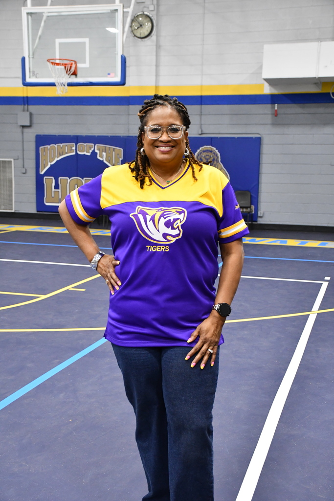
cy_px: 250
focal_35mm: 48
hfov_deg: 28.1
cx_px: 167
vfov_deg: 41.1
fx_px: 668
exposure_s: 1/125
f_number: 4
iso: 2800
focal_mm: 32
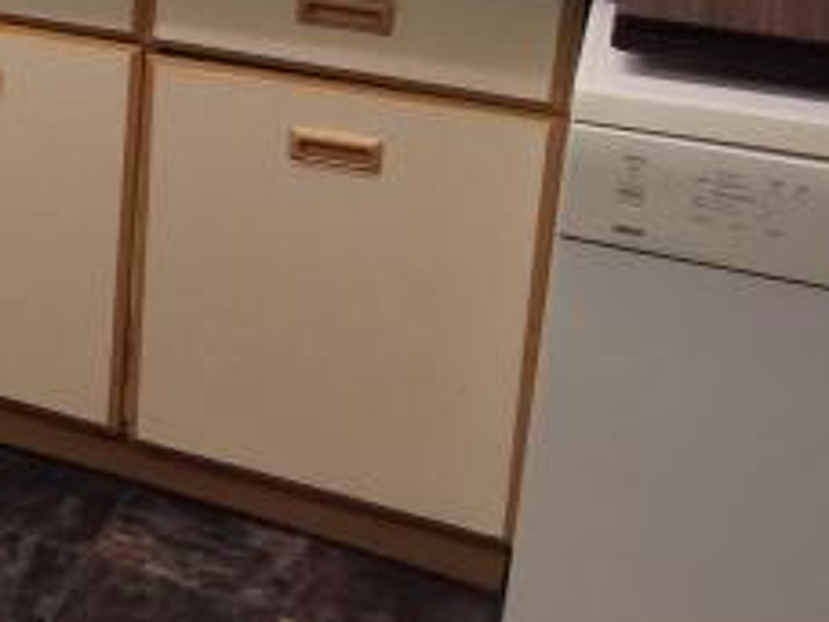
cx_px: -407
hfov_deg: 22.4
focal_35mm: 72
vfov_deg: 19.5
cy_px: -80
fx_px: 1724
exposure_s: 1/33.3
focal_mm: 2.35
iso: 400
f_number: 2.2
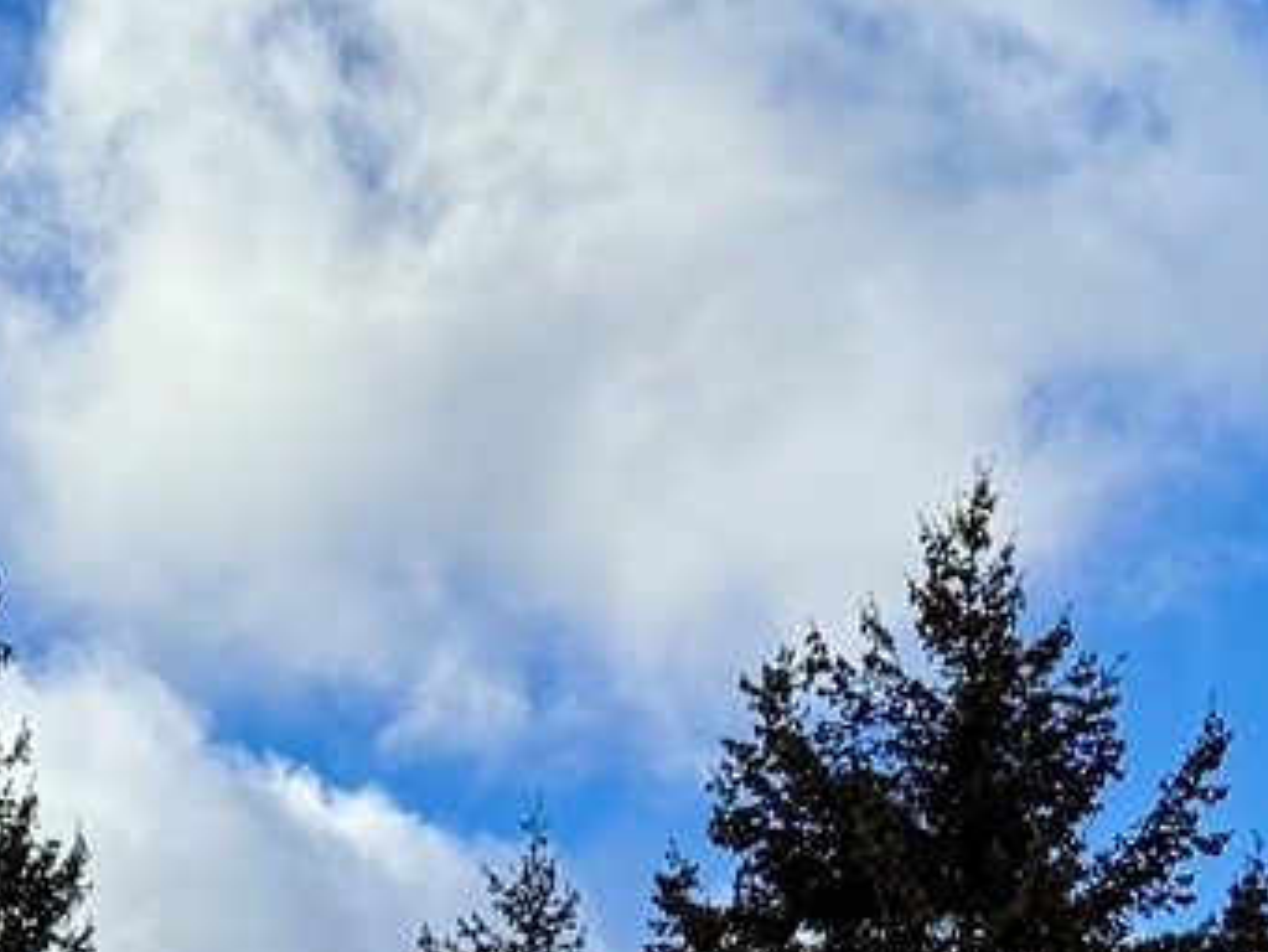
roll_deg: -1.8
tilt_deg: -0.4
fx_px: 5277
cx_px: 160
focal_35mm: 144
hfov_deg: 13.6
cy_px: 2644
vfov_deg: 8.8
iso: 100
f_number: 1.78
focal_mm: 6.76
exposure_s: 1/2907
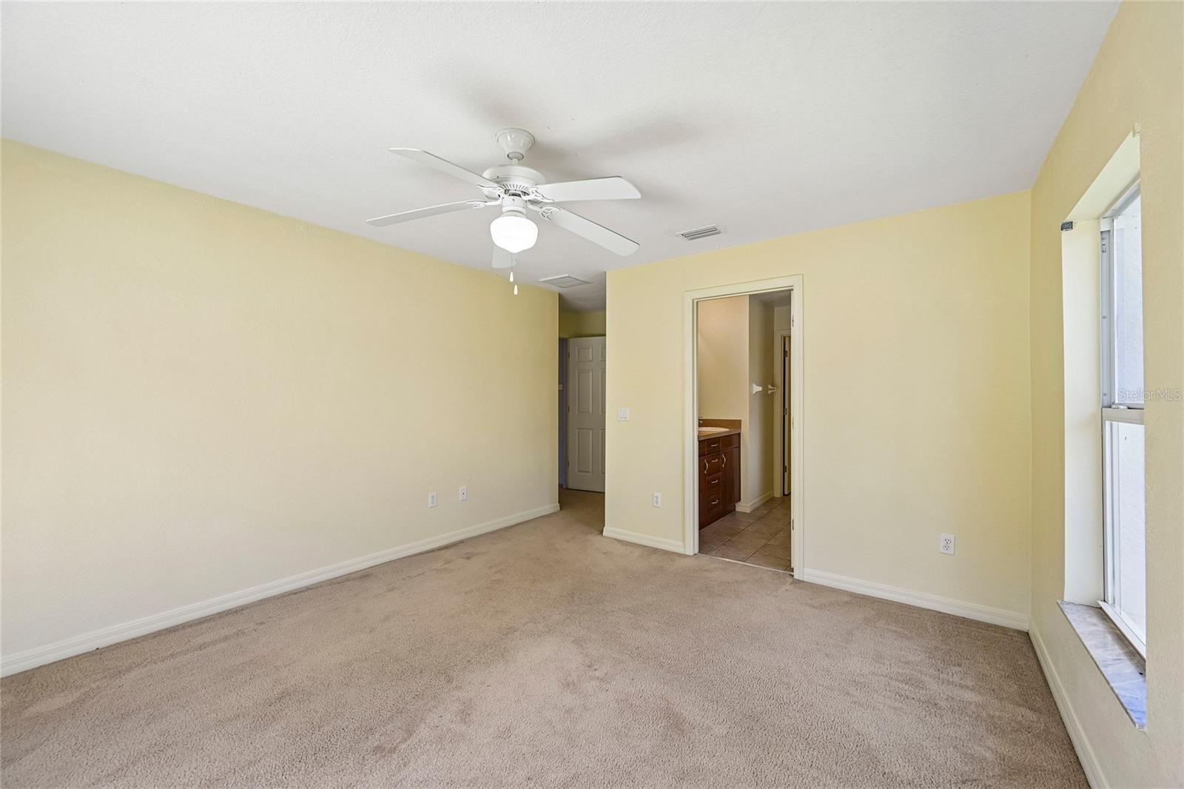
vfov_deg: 81.2
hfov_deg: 104.3
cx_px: 592
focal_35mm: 14
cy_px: 394
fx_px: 460
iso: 400
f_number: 8
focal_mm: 14
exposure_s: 1/250
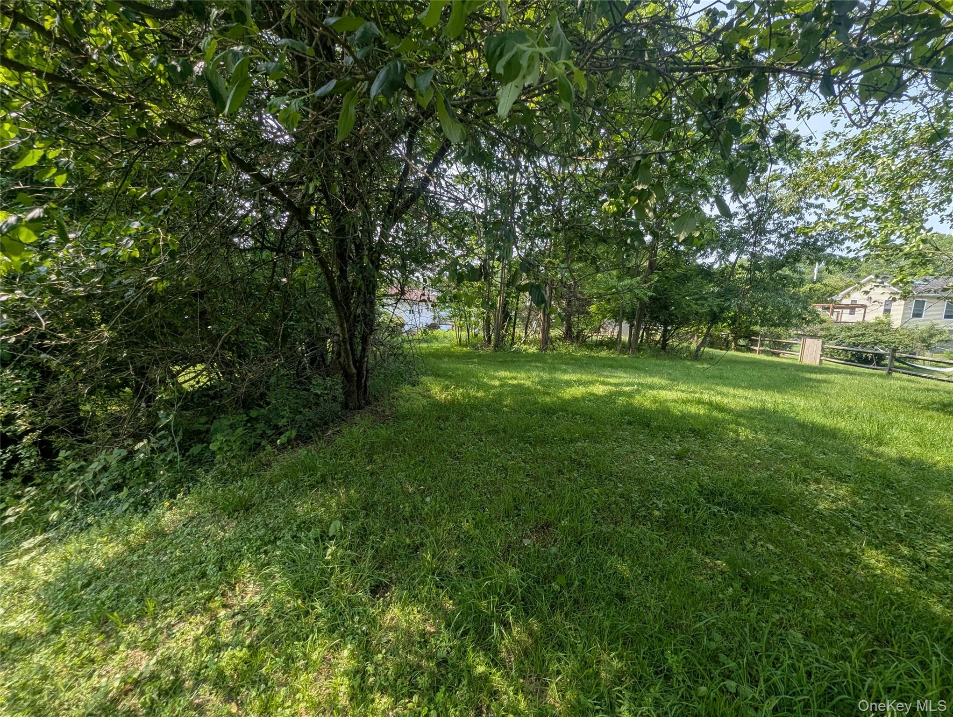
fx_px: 358
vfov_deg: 90.1
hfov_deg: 106.1
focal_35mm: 13
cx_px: 476
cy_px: 358
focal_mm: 1.95
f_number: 2.2
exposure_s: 1/553
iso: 42
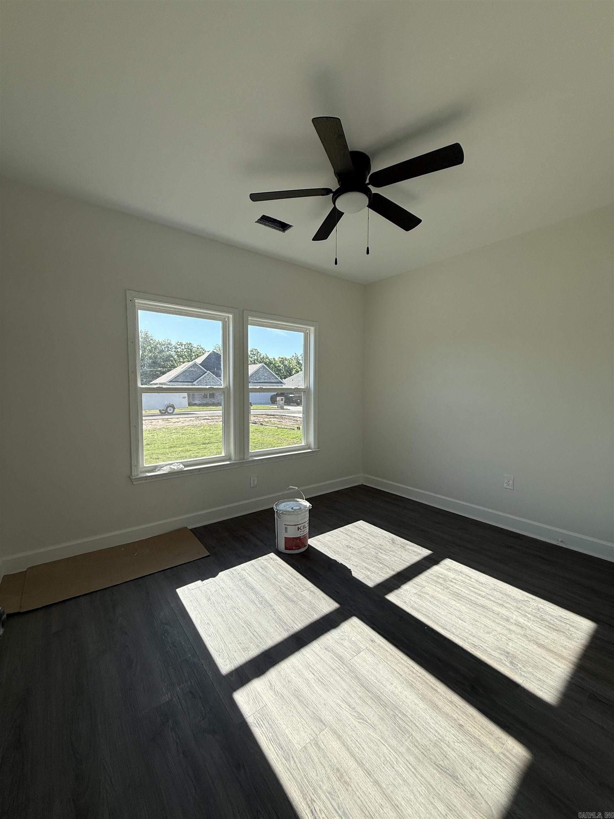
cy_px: 410
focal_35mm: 14
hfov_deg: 85.7
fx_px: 331
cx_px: 307
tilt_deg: -1.8
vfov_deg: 102.1
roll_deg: -0.5
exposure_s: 1/540
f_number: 2.2
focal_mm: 2.22
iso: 64
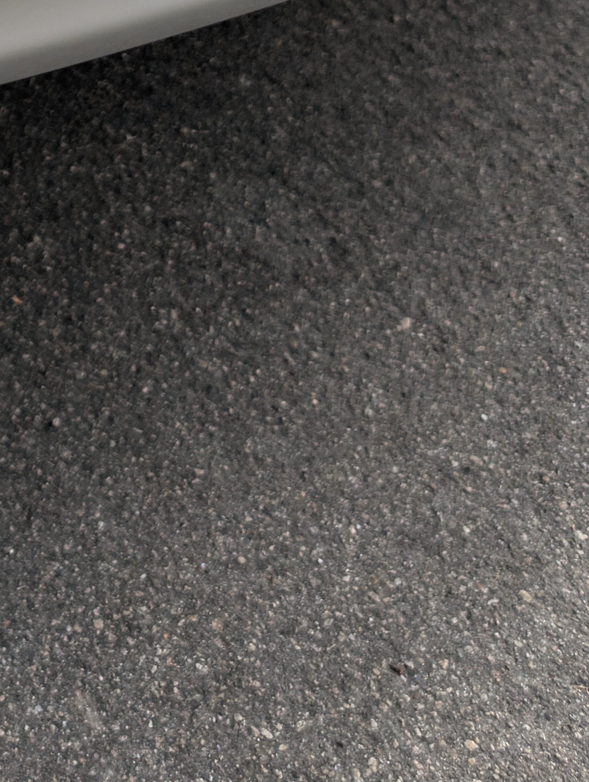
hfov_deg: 18.1
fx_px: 1766
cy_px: -428
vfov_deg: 20.8
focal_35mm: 78
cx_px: -86
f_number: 1.68
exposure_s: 1/986
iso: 34
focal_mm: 6.9
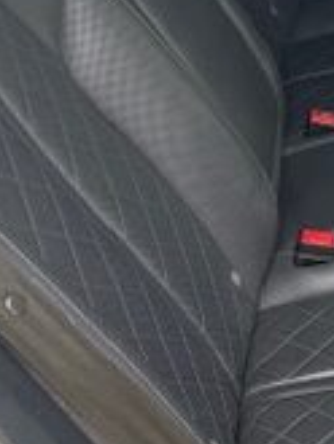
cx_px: 536
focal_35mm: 93
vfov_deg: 21.1
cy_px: 221
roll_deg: -4.1
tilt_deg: -30.7
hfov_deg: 14.6
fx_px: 1195
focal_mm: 6.76
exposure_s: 1/124
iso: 100
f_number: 1.78
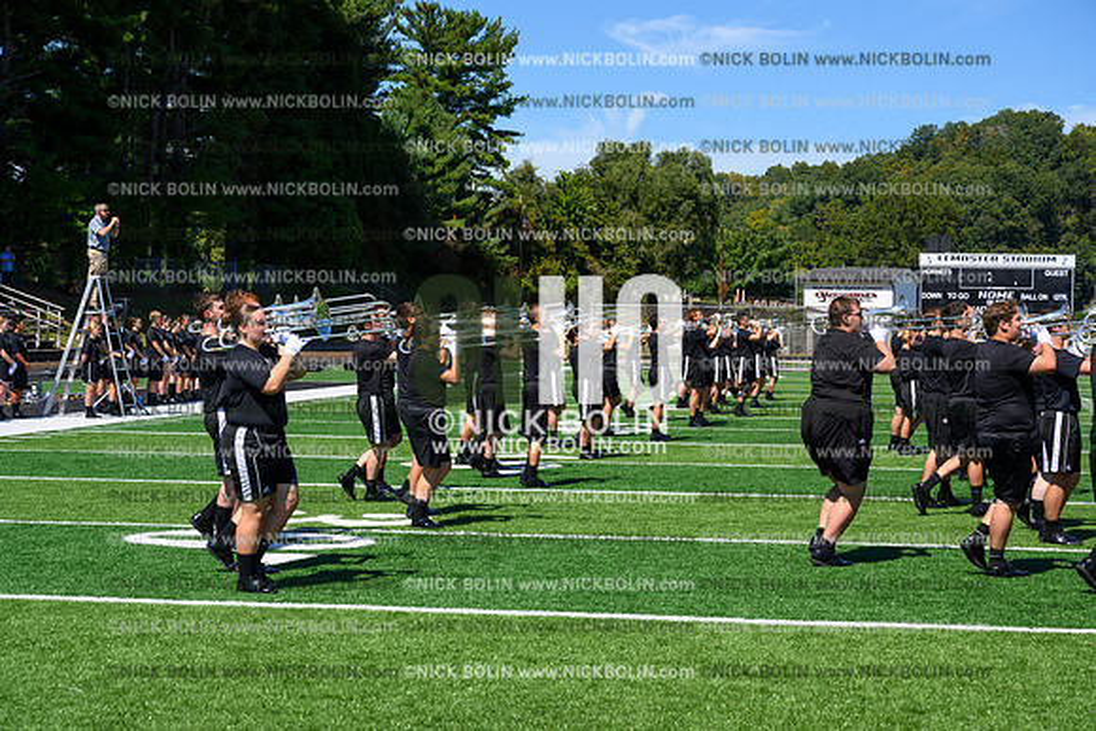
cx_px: 548
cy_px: 366
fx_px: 2132
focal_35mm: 70
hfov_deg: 28.8
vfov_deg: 19.5
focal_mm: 70
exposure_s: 1/640
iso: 160
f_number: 8
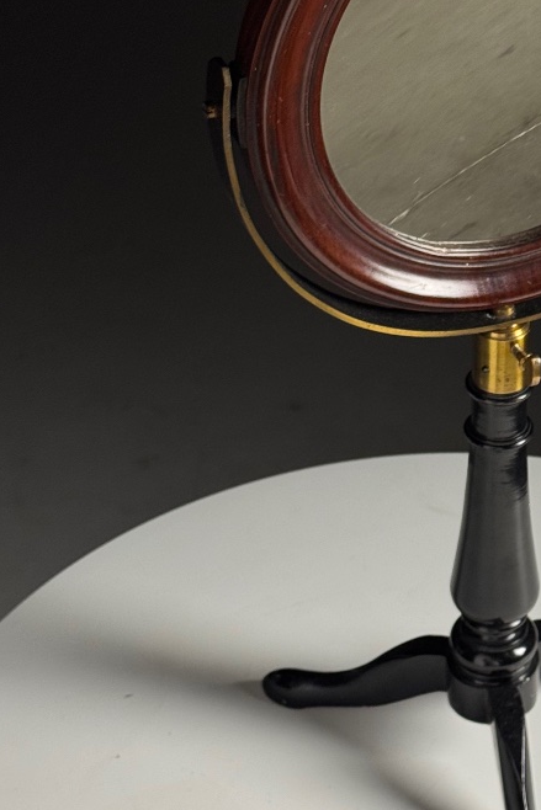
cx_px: 520
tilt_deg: -35.6
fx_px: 2050
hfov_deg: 14.8
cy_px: 396
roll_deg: -1.2
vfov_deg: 22.4
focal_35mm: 91
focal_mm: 6.76
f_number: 1.78
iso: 160
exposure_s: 1/50
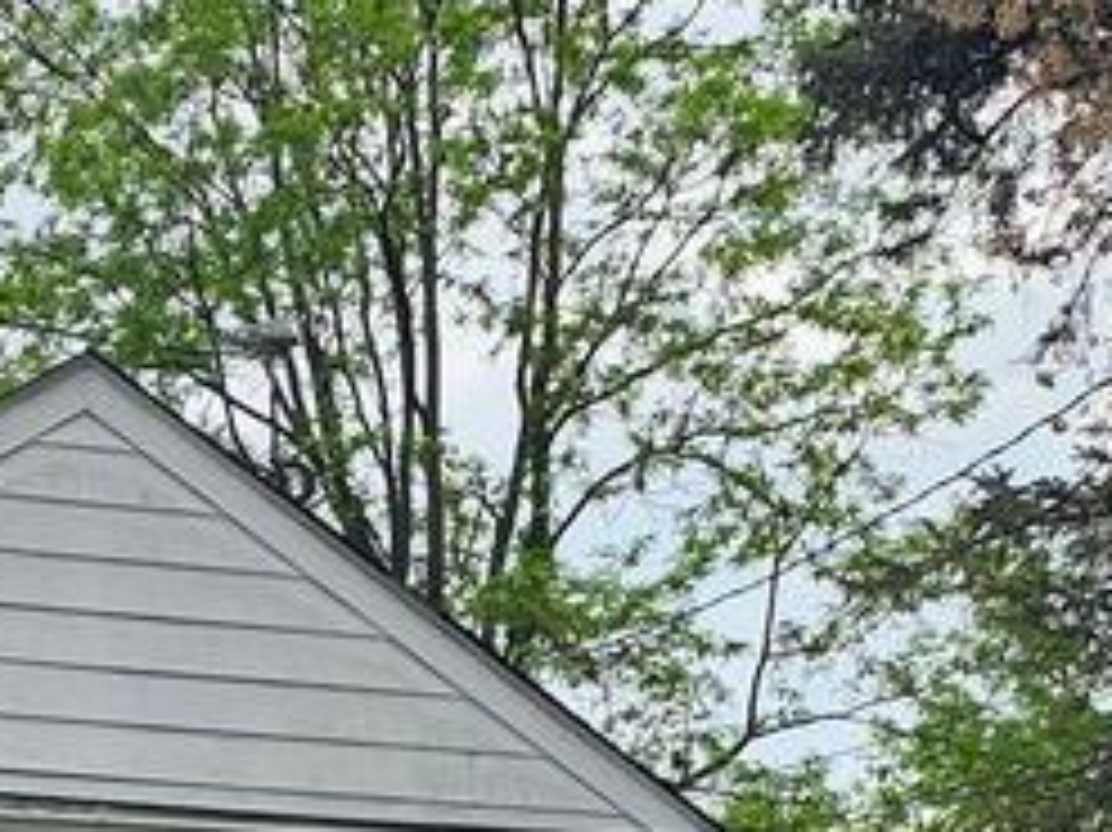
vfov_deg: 10.5
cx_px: 41
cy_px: 1417
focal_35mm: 134
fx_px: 4303
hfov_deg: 14.5
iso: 10
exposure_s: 1/652
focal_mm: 6.3
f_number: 1.7
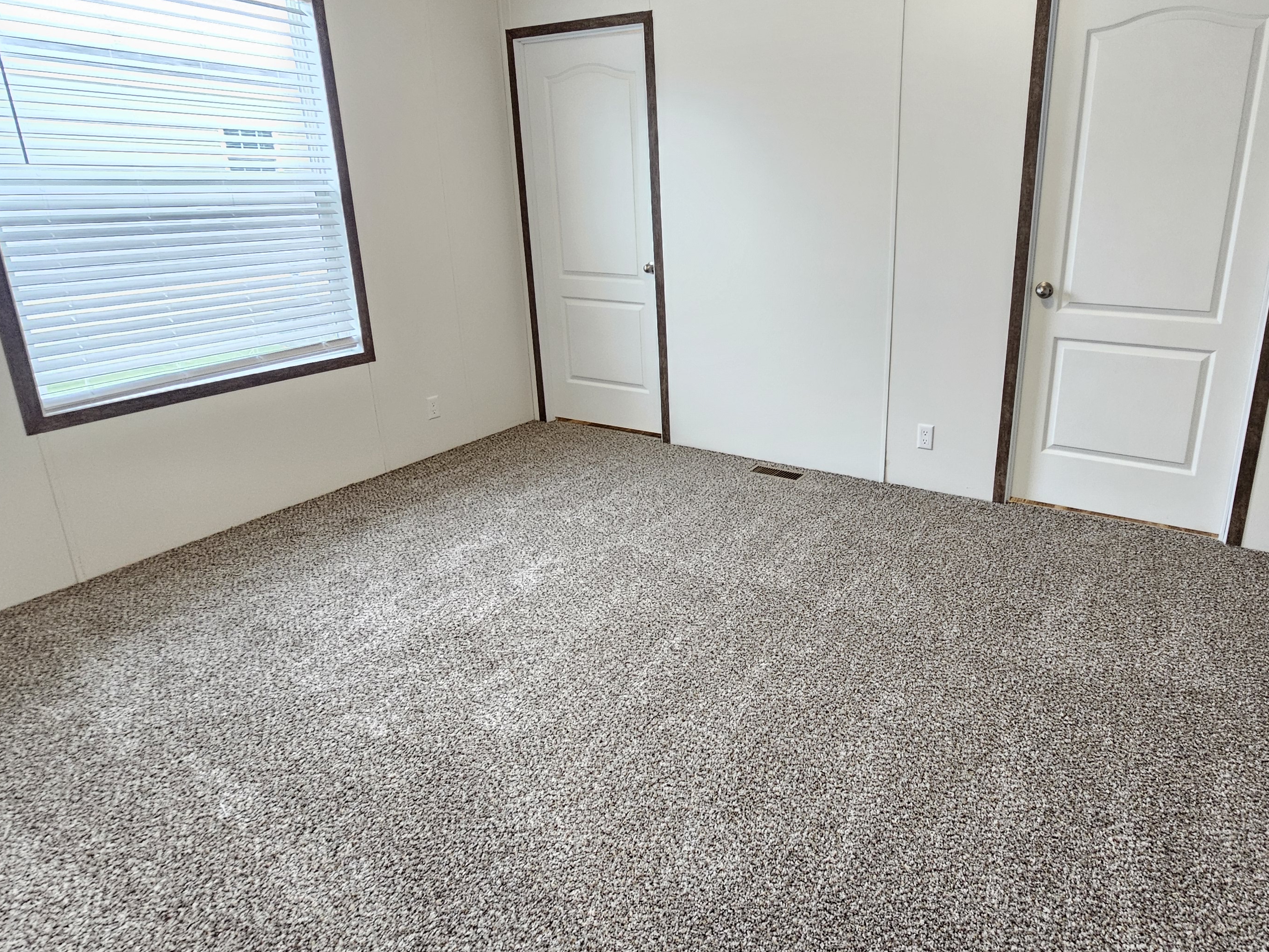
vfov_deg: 68.2
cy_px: 396
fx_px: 697
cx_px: 765
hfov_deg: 83.6
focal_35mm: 19
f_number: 2.2
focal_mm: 2.2
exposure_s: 1/40
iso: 400
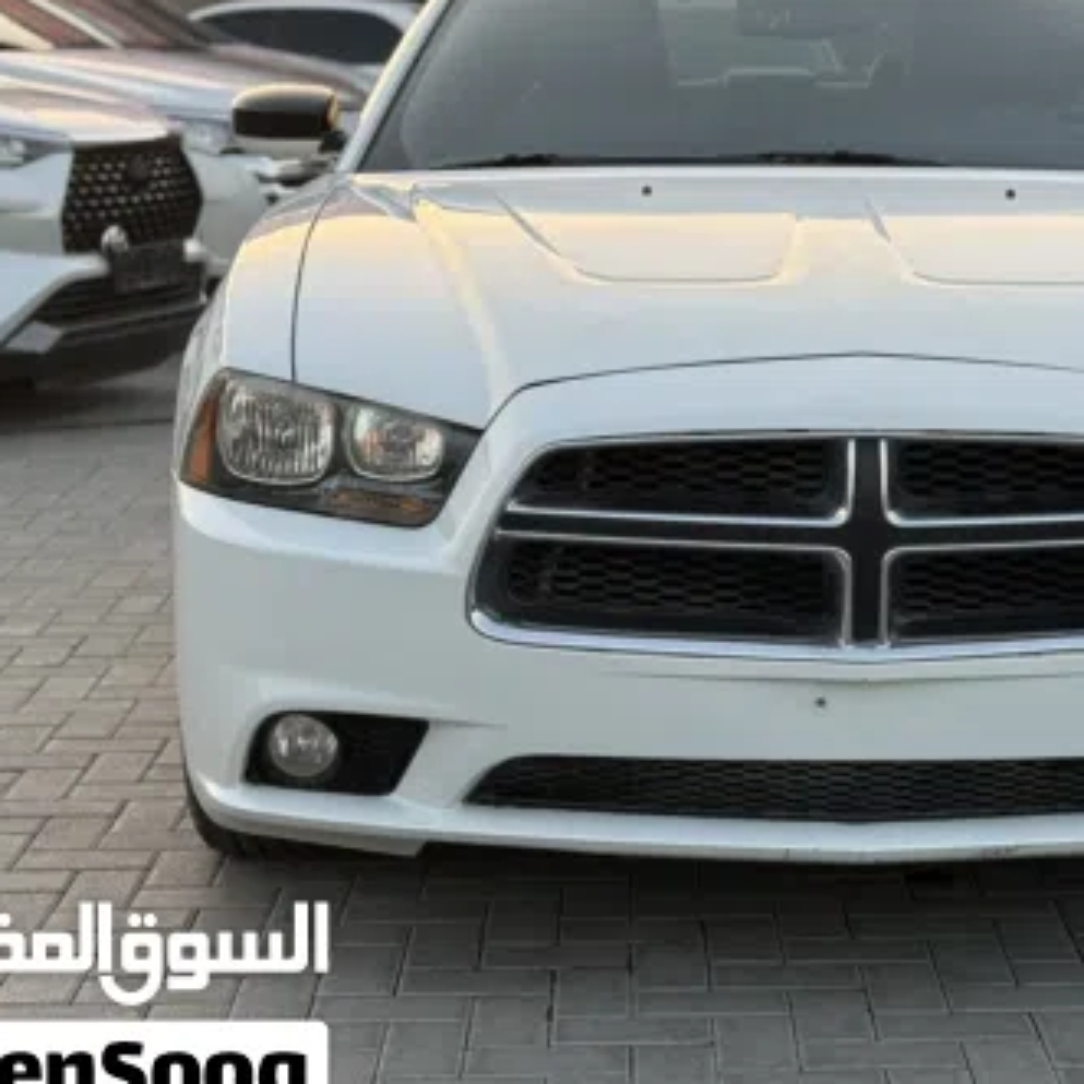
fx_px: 2905
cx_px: 822
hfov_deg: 21.0
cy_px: 429
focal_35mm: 82
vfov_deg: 21.1
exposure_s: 1/513
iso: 64
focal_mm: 6.76
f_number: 1.78
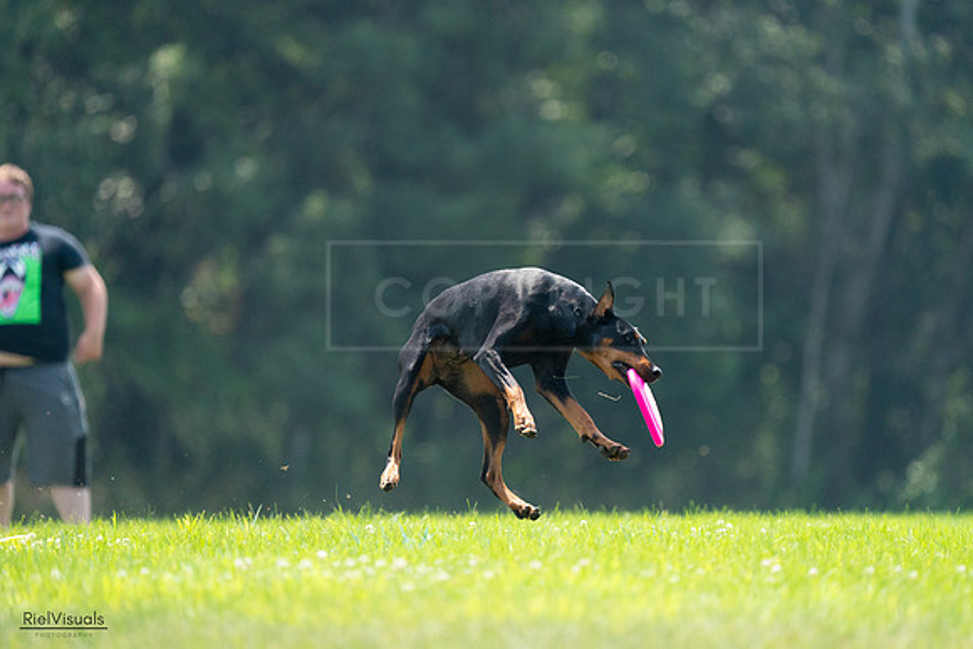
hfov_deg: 4.2
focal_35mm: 489
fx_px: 13219
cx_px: 486
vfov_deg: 2.8
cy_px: 324
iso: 3200
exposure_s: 1/4000
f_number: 6.3
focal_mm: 489
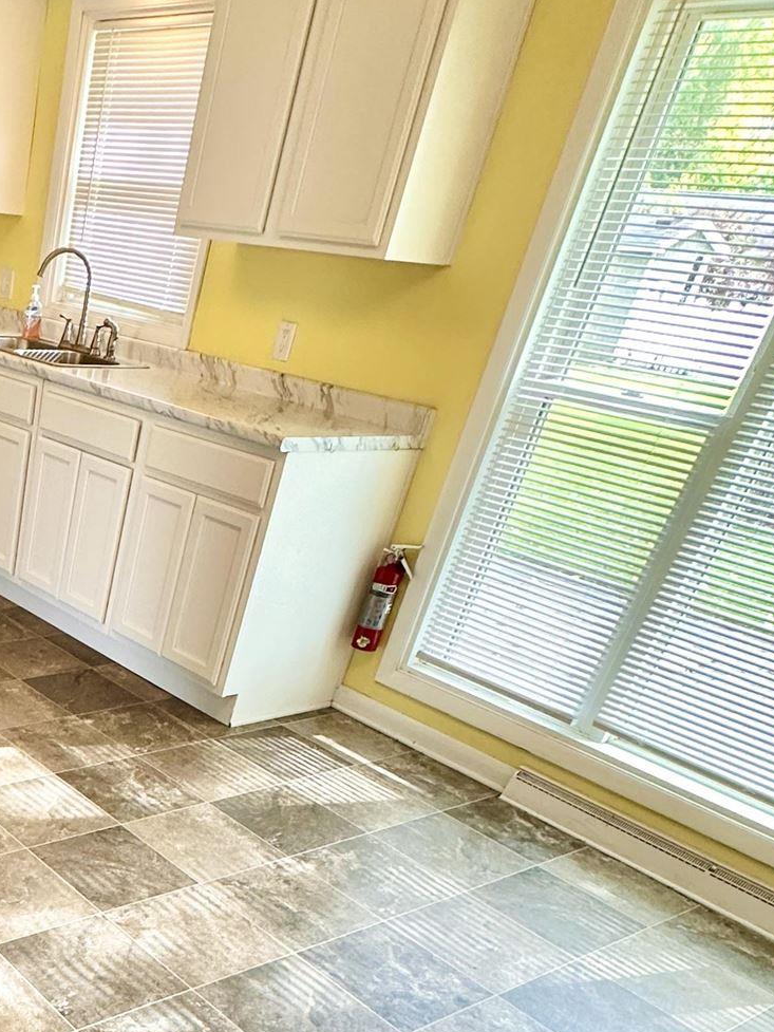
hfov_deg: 36.5
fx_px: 984
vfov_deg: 49.1
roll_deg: -2.7
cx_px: -73
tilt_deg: -35.7
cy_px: 937
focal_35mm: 33
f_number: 2.2
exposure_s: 1/120
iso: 250
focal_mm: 2.22
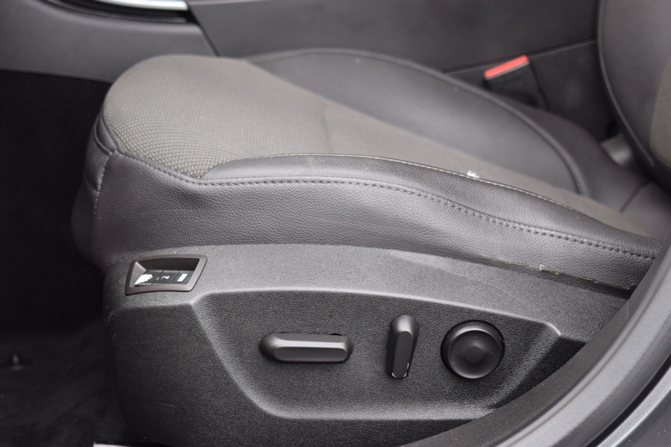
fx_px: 1398
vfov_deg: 18.2
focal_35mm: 75
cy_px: 224
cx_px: 336
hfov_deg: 27.0
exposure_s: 1/80
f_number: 5.6
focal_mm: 50
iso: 400
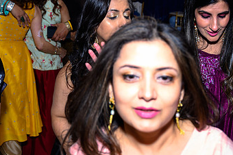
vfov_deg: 23.2
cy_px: 49
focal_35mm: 58
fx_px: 375
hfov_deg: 34.5
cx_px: 130
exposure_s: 1/160
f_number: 4
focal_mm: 34
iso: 2000
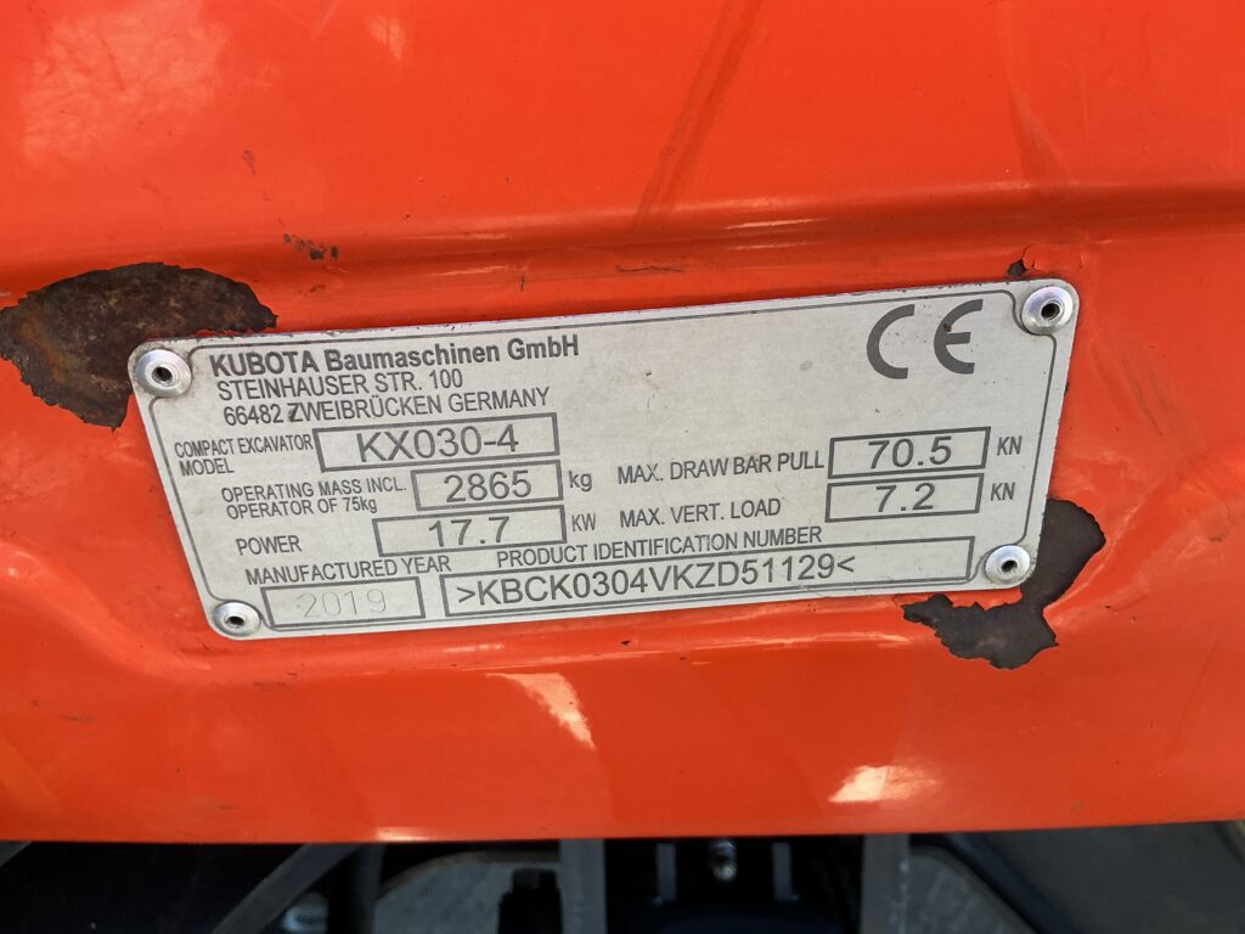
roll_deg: +1.1
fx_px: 1007
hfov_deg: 63.4
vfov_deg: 49.7
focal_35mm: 28
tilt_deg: -35.1
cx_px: 622
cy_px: 467
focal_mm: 3
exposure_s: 1/122
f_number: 1.8
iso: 40
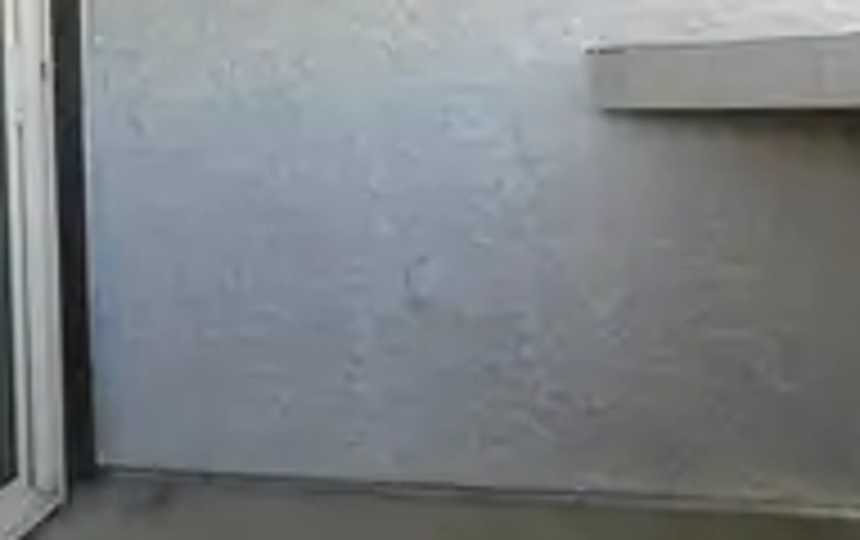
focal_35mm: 51
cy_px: 81
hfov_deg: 38.5
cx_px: 221
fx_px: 1197
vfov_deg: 24.9
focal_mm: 4
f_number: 3
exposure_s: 1/200
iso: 125
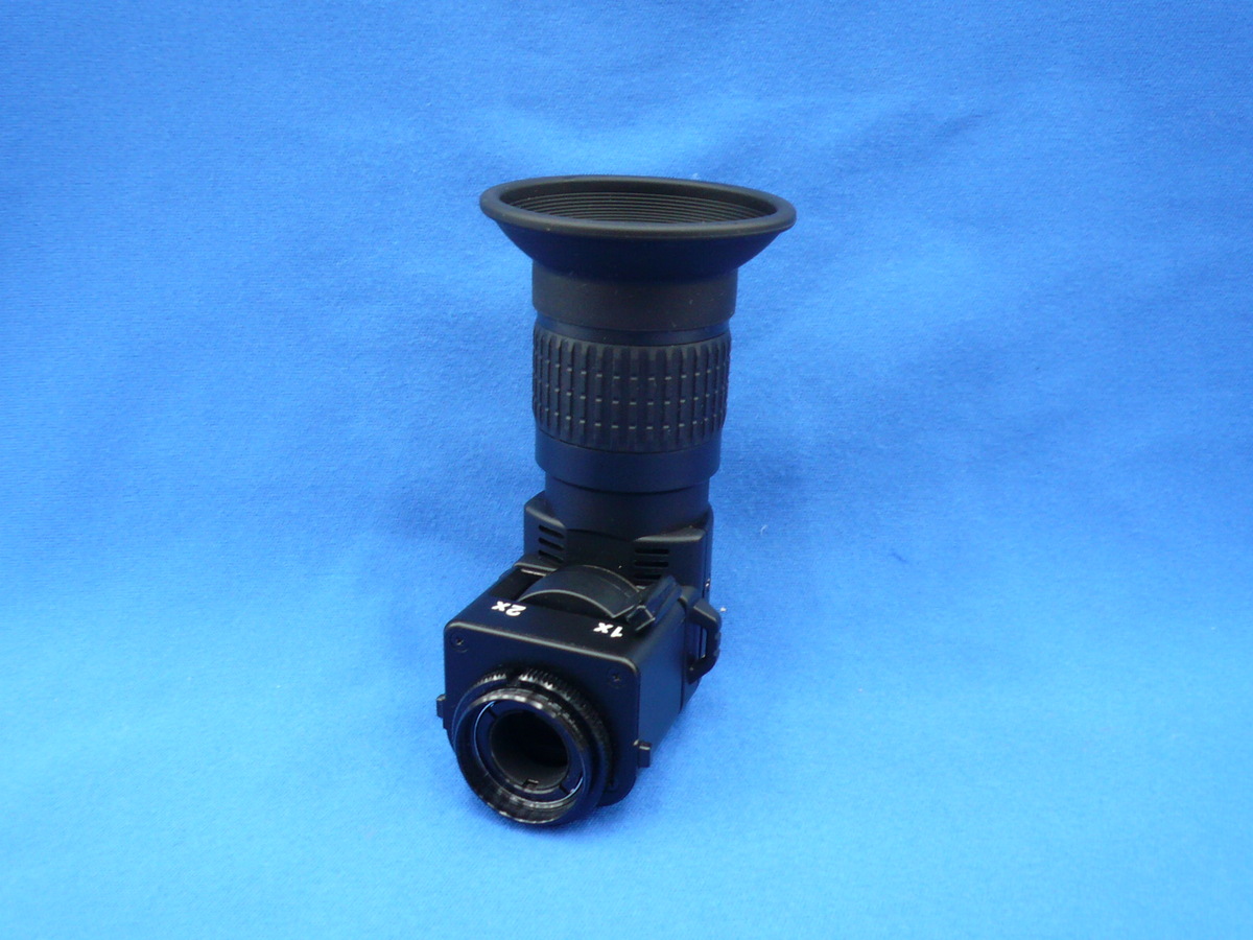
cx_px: 626
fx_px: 1267
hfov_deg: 52.6
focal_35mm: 35
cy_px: 470
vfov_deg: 40.7
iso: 100
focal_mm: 4.6
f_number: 2.8
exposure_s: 1/13
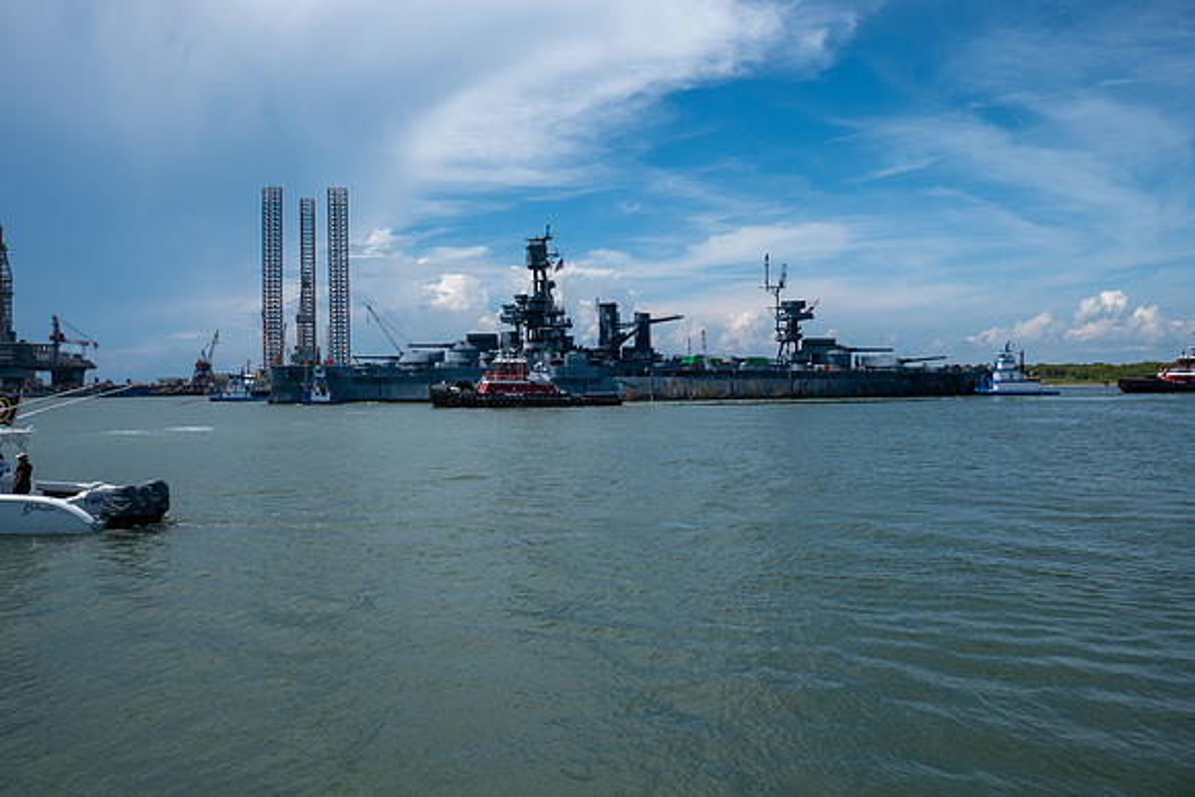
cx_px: 598
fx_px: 930
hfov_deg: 65.5
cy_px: 398
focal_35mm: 28
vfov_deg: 46.4
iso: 160
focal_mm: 18.4
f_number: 9
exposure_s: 1/800
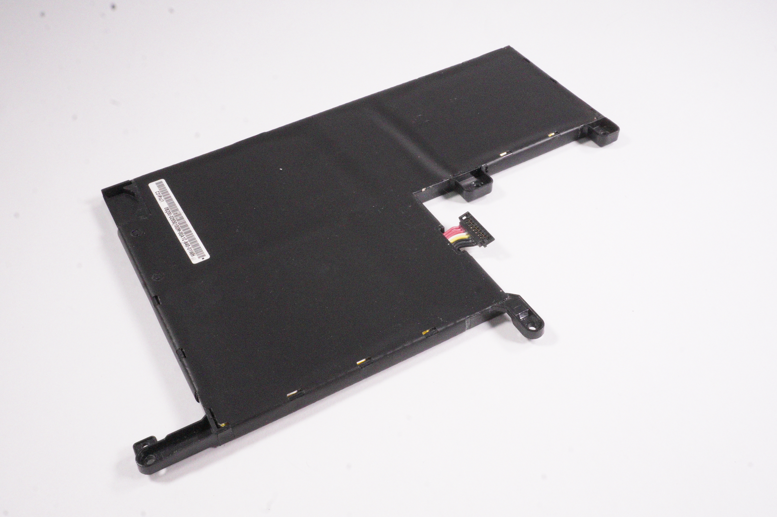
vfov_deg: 38.3
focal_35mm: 34
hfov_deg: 55.1
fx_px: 744
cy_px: 258
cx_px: 388
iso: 10000
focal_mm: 23
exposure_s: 1/250
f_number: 22
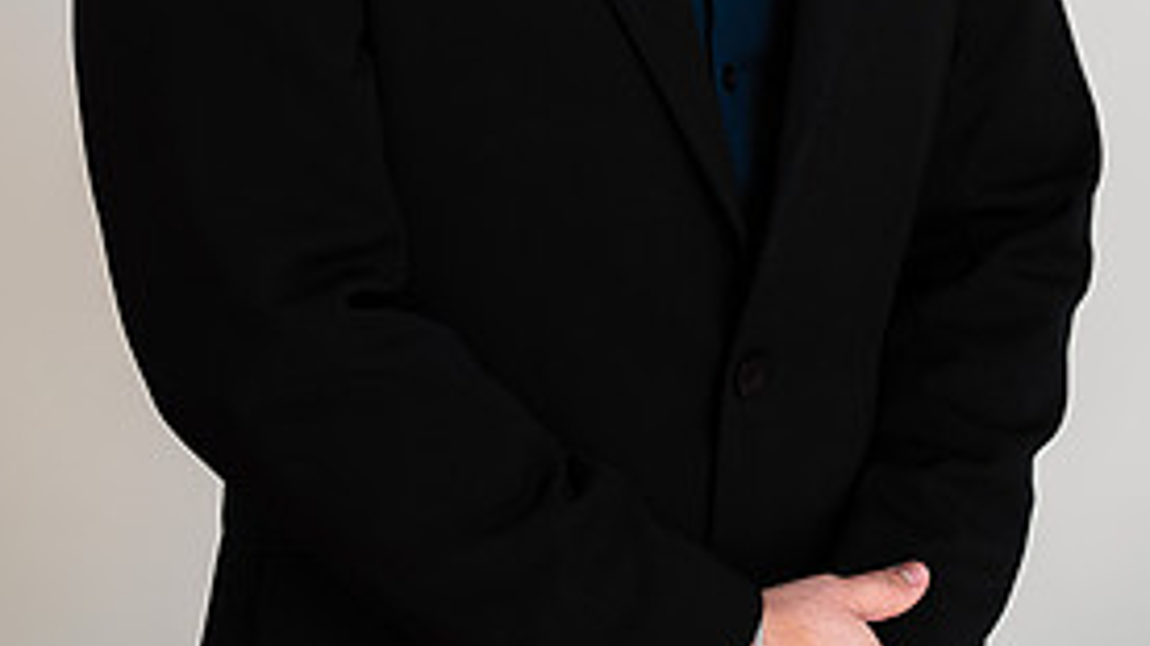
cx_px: 608
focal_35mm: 145
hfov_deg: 14.8
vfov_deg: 8.2
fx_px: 4420
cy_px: -233
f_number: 2.8
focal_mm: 85
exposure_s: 1/160
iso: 50
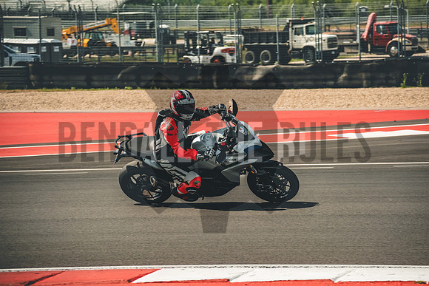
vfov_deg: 8.9
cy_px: 143
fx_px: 1847
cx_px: 214
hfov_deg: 13.2
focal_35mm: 155
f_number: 4.5
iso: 400
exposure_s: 1/1600
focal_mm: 103.6
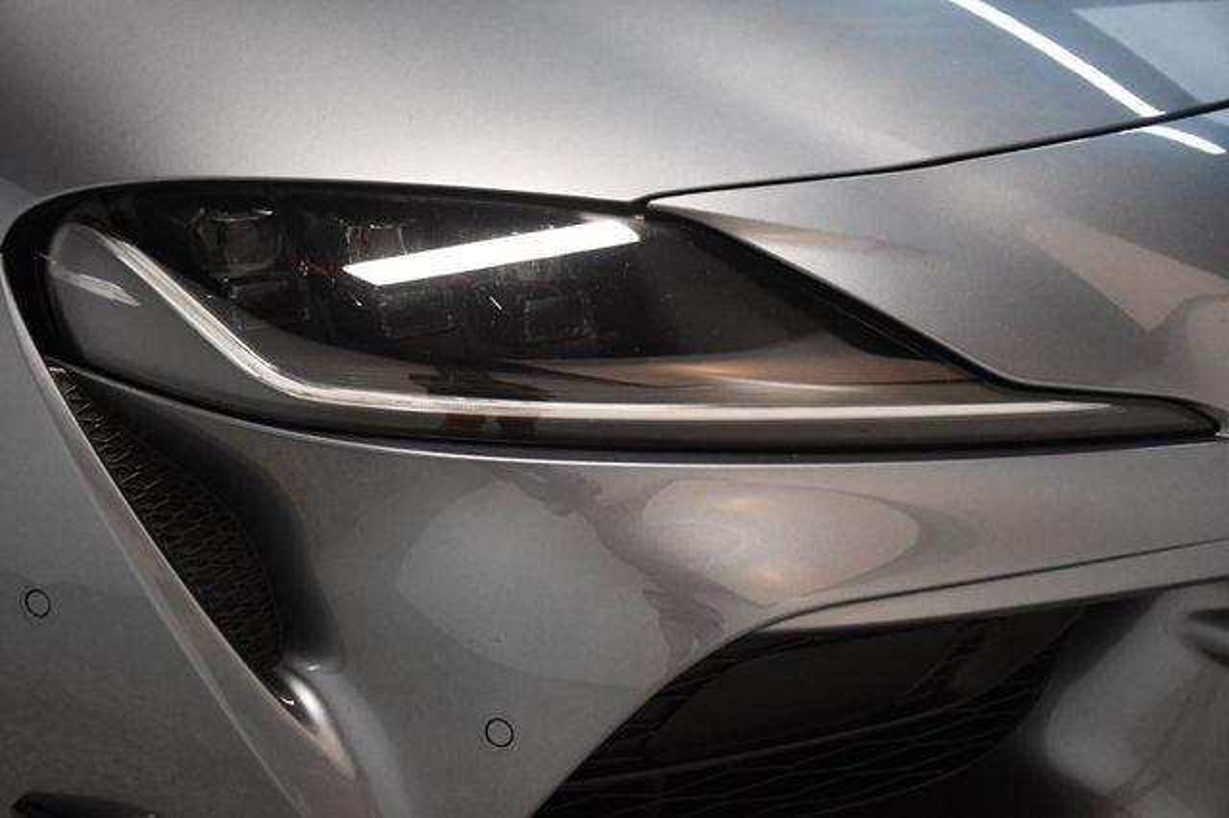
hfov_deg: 35.1
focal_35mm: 57
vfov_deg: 23.8
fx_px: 1945
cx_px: 614
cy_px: 409
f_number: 4.2
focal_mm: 38
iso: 2800
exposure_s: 1/125
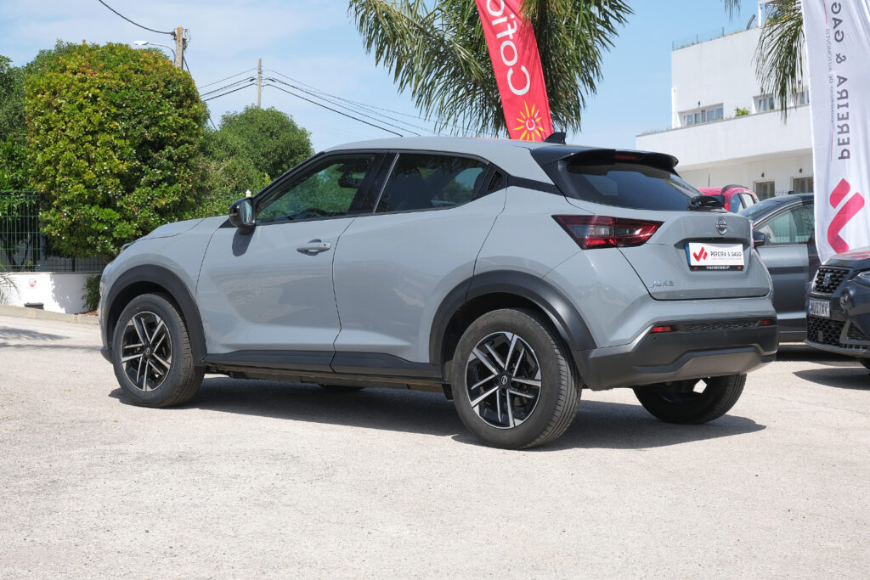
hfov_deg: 29.7
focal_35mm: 68
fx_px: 1643
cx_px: 435
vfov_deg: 20.0
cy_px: 290
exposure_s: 1/250
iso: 160
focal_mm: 45
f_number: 9
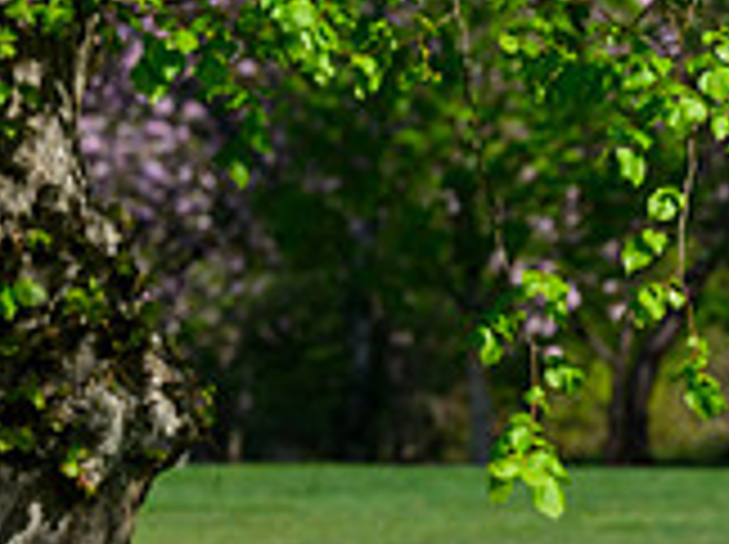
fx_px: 13732
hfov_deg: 3.0
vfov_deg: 2.3
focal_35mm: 653
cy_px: 575
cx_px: 1528
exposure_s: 1/1250
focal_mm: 160
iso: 500
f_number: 8
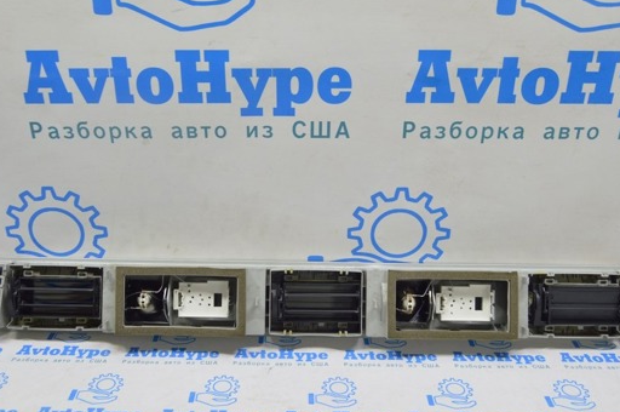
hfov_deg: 53.6
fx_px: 613
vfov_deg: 37.1
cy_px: 210
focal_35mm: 36
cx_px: 293
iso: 400
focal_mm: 19
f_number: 5.6
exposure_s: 1/20
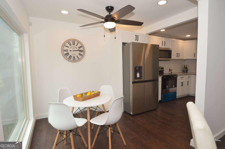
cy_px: 74
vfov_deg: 67.1
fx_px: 112
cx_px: 112
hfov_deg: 90.1
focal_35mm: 18
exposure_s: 1/100
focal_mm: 12
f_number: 5
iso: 200
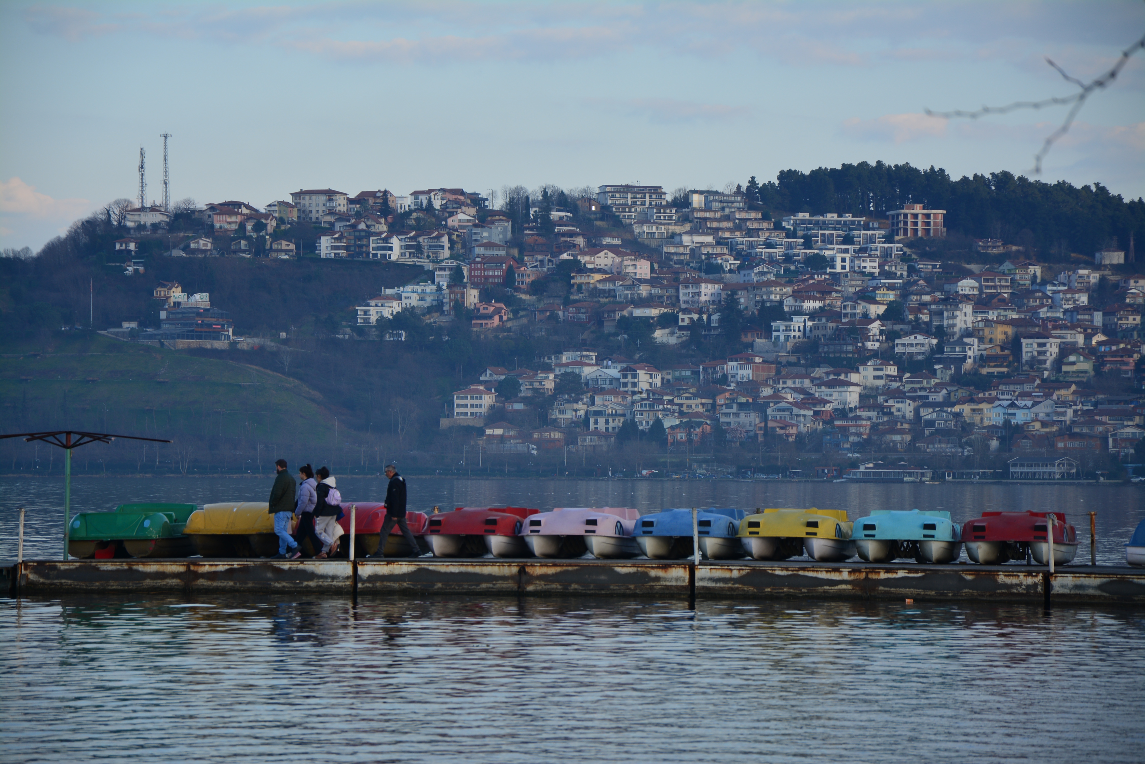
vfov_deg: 8.7
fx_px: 5010
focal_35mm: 158
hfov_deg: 13.0
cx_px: 572
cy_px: 382
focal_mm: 105
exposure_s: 1/200
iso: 100
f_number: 5.6
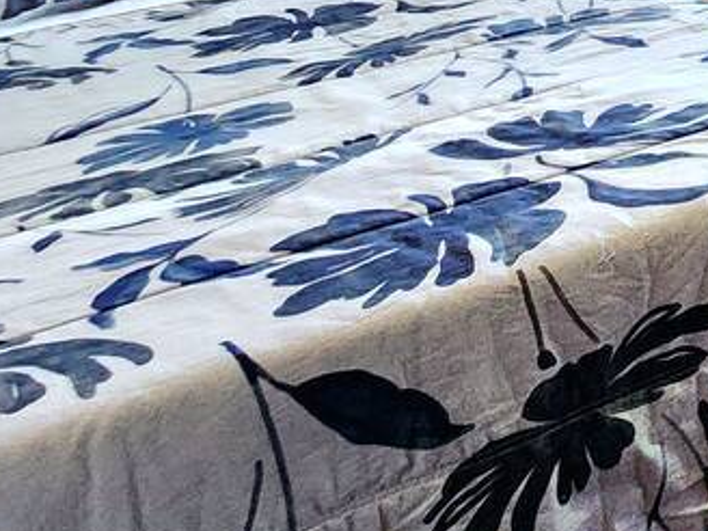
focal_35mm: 57
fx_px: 1166
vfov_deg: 20.4
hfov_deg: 21.4
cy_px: -345
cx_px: 1289
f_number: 2.2
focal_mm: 2.2
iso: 320
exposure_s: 1/30
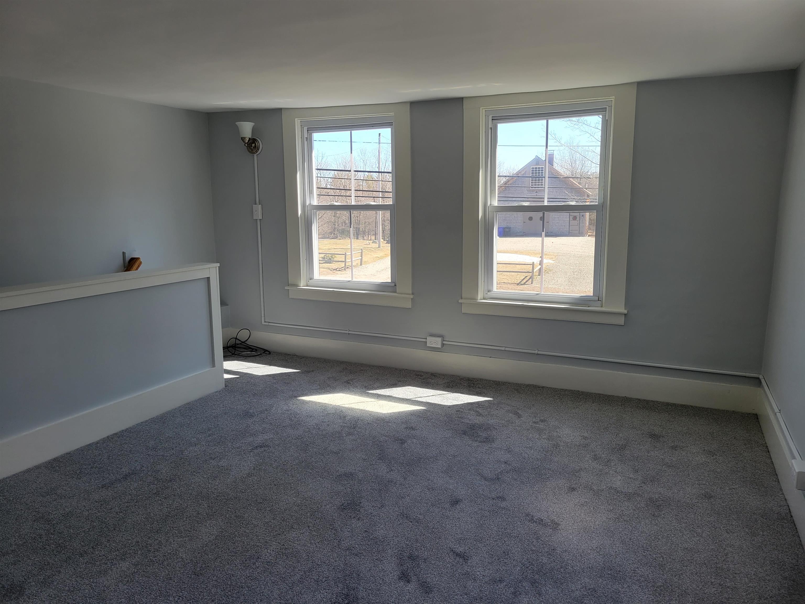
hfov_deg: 67.3
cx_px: 402
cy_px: 302
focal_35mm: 26
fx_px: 605
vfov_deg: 53.1
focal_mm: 5.4
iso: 40
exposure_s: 1/229
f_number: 1.8
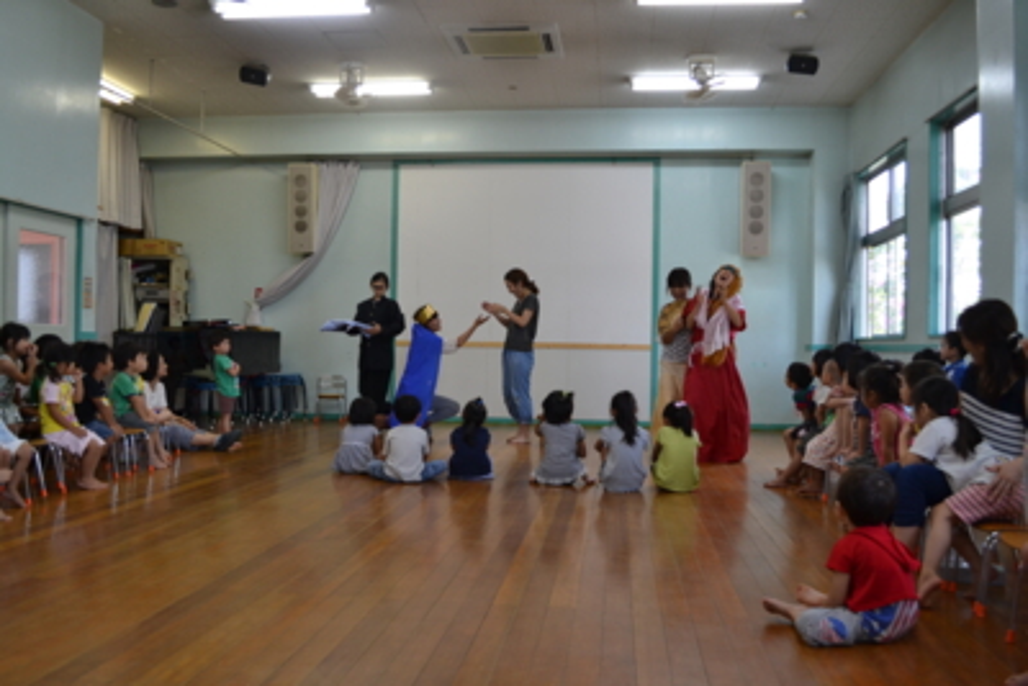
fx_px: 943
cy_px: 343
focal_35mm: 33
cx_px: 514
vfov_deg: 40.0
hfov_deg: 57.2
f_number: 4.5
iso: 400
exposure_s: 1/80
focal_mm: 22
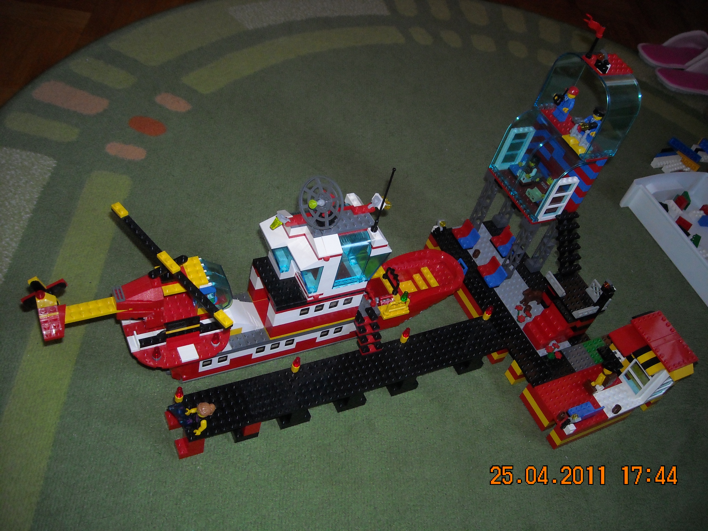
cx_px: 354
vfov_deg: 40.7
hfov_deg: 52.6
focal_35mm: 35
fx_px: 716
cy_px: 266
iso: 200
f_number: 2.8
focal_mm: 5.7
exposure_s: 1/60
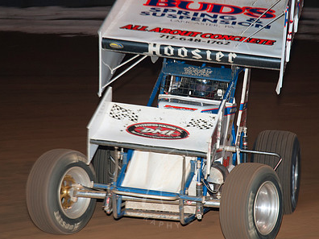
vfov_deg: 10.0
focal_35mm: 148
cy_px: 105
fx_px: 1364
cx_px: 171
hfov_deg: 13.3
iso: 250
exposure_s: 1/160
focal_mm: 70
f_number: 4.5
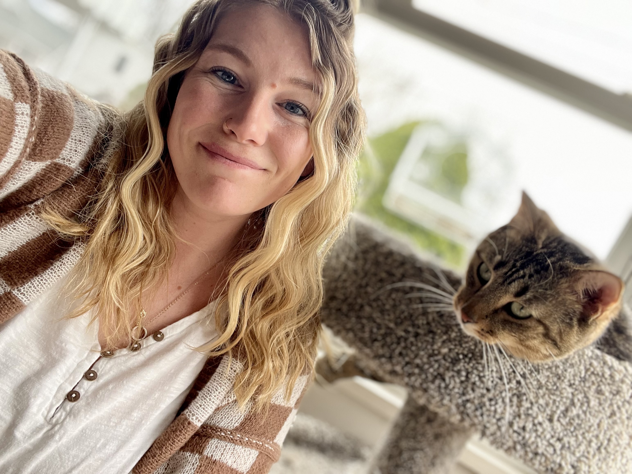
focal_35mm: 30
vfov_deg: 46.8
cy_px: 237
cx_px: 316
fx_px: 548
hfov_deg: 60.0
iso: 64
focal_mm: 2.71
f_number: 2.2
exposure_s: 1/121
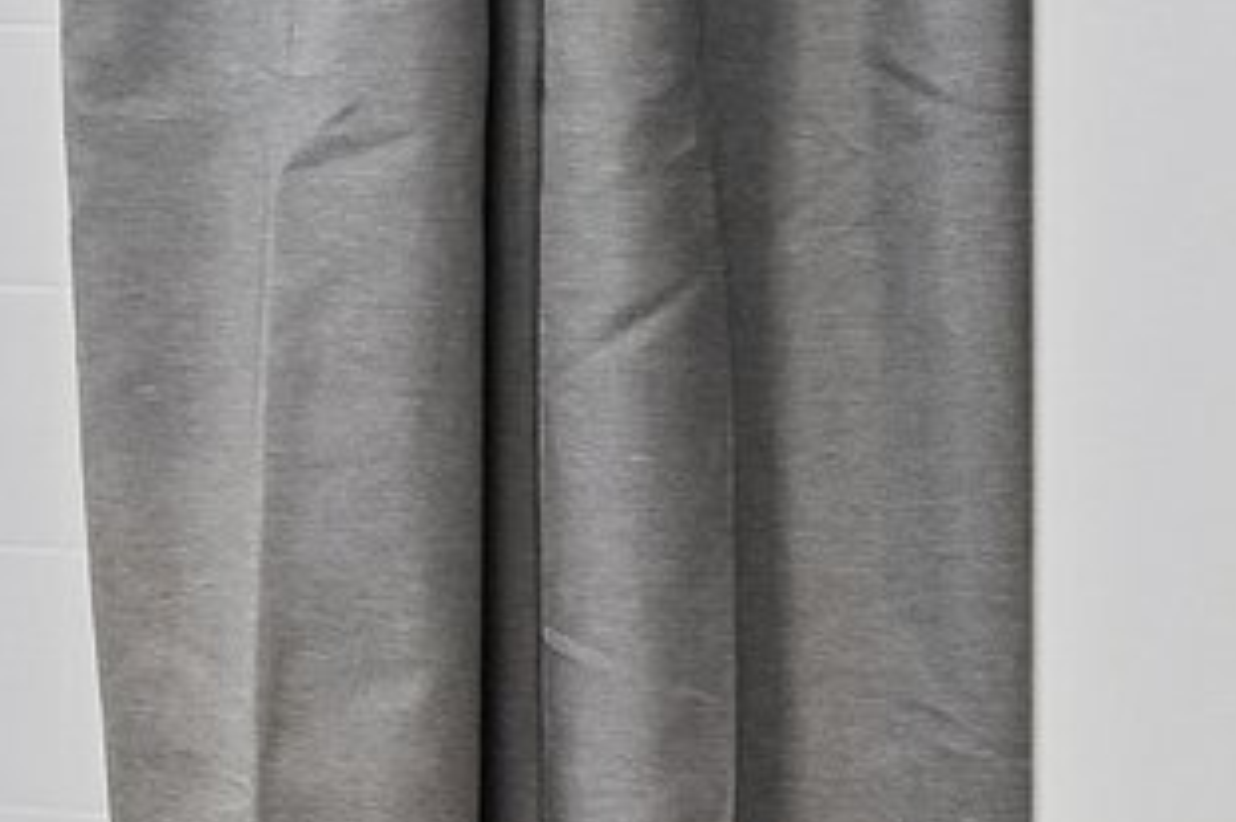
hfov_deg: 9.7
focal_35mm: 145
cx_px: -2770
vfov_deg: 9.3
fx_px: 4975
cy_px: -157
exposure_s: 1/25
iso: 360
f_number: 8
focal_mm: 22
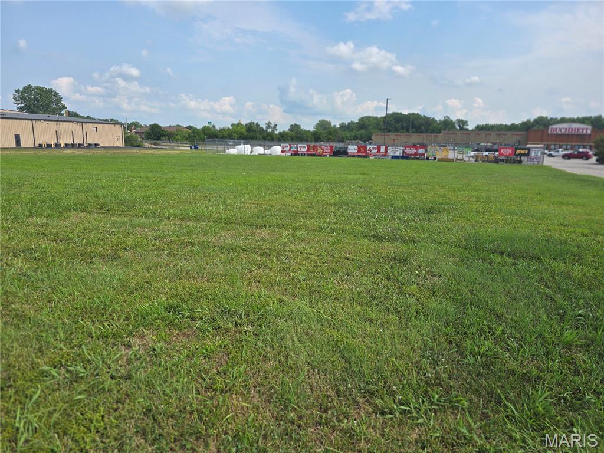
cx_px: 302
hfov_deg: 73.9
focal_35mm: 23
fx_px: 401
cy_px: 226
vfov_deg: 58.9
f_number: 1.7
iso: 12
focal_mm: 6.3
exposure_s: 1/976
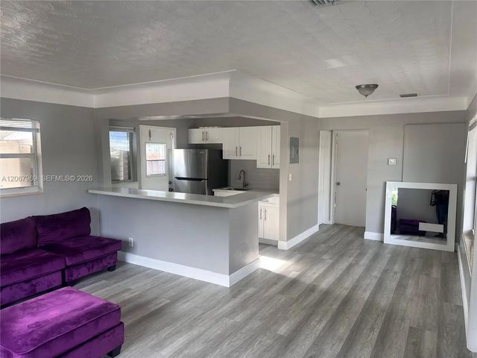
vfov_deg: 56.8
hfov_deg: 71.6
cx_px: 238
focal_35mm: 24
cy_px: 179
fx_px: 331
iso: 80
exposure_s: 1/121
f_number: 1.78
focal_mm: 6.86
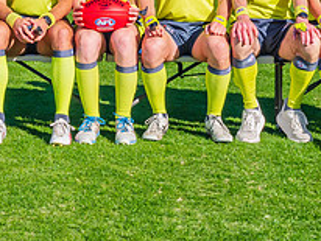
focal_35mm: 122
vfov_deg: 11.9
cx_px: 93
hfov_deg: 16.1
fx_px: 1133
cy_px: -38
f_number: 8
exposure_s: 1/640
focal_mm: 28
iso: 200
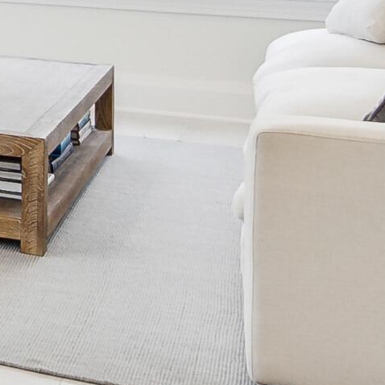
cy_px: -127
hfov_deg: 14.2
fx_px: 1208
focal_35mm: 96
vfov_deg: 17.0
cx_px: -448
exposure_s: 1/4
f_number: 9
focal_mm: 12
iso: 200
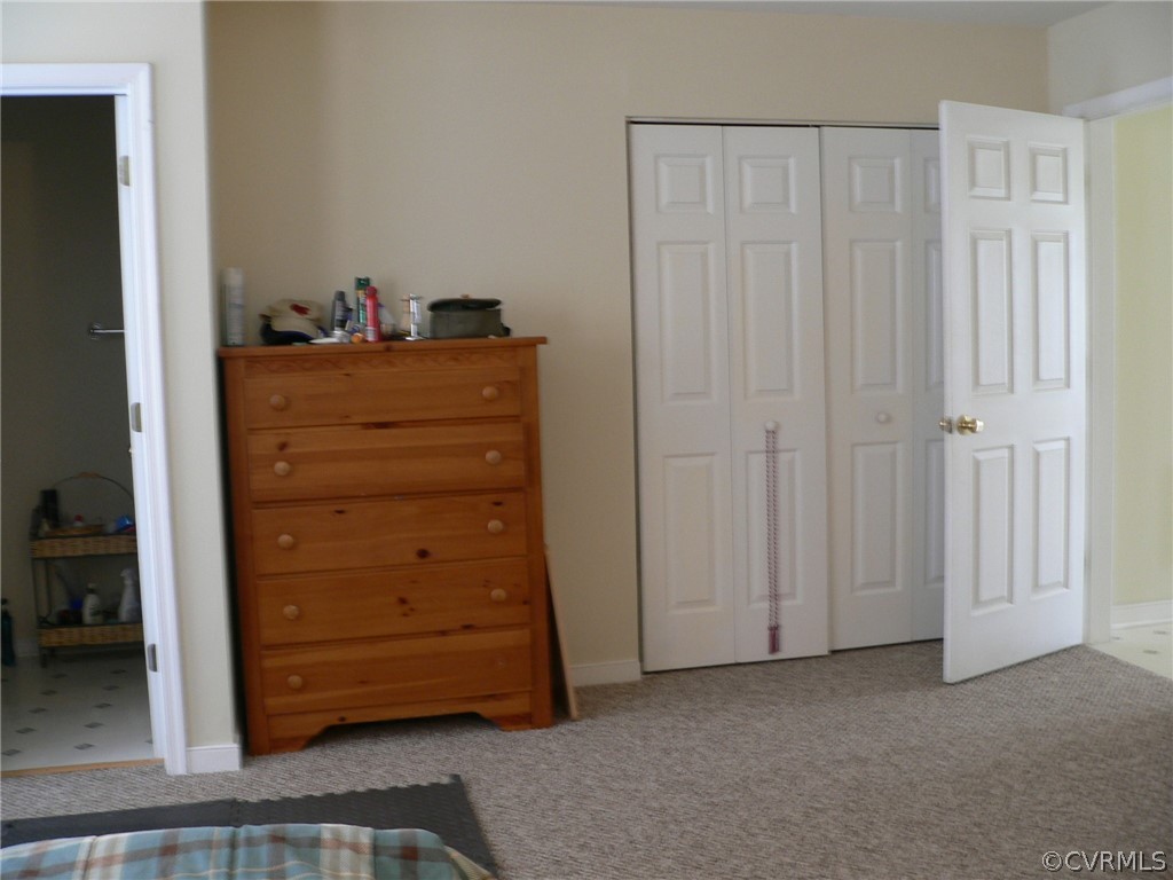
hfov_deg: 51.4
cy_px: 440
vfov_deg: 39.7
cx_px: 586
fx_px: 1220
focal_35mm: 36
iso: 100
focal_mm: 6
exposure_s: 1/8
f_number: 2.8
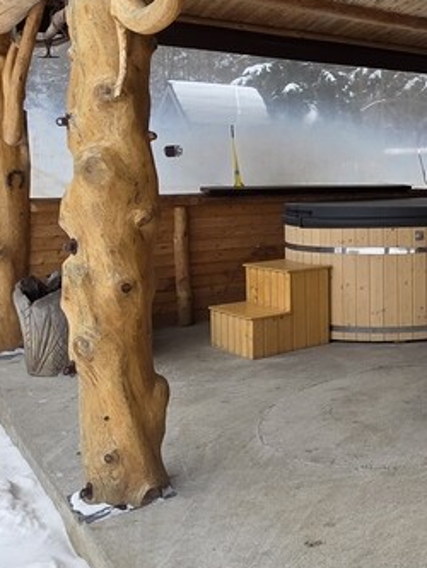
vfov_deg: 45.7
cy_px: 169
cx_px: 565
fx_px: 657
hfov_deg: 28.8
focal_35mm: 40
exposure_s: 1/266
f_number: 1.9
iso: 40
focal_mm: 2.2
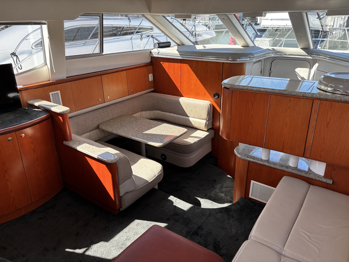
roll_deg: +0.5
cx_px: 174
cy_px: 131
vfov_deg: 53.1
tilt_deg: -22.6
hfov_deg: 67.3
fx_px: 262
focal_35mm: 26
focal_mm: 5.96
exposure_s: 1/219
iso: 40
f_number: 1.6
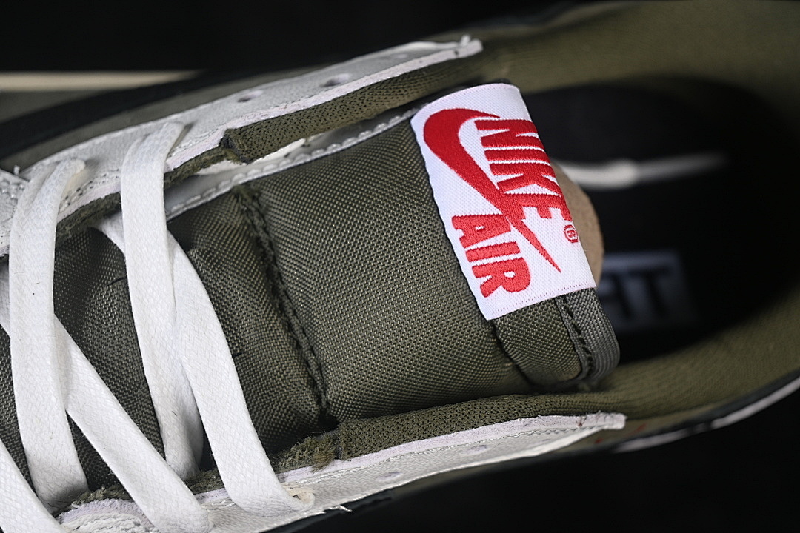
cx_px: 400
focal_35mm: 75
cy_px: 266
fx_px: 1667
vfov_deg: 18.2
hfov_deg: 27.0
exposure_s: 1/80
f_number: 7.1
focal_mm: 50
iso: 160
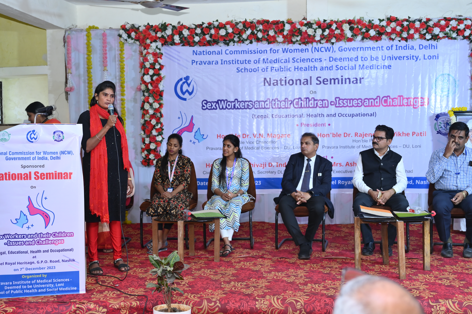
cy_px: 157
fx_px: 550
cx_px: 236
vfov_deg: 31.9
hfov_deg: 46.4
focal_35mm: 42
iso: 1000
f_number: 4
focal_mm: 42
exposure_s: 1/160
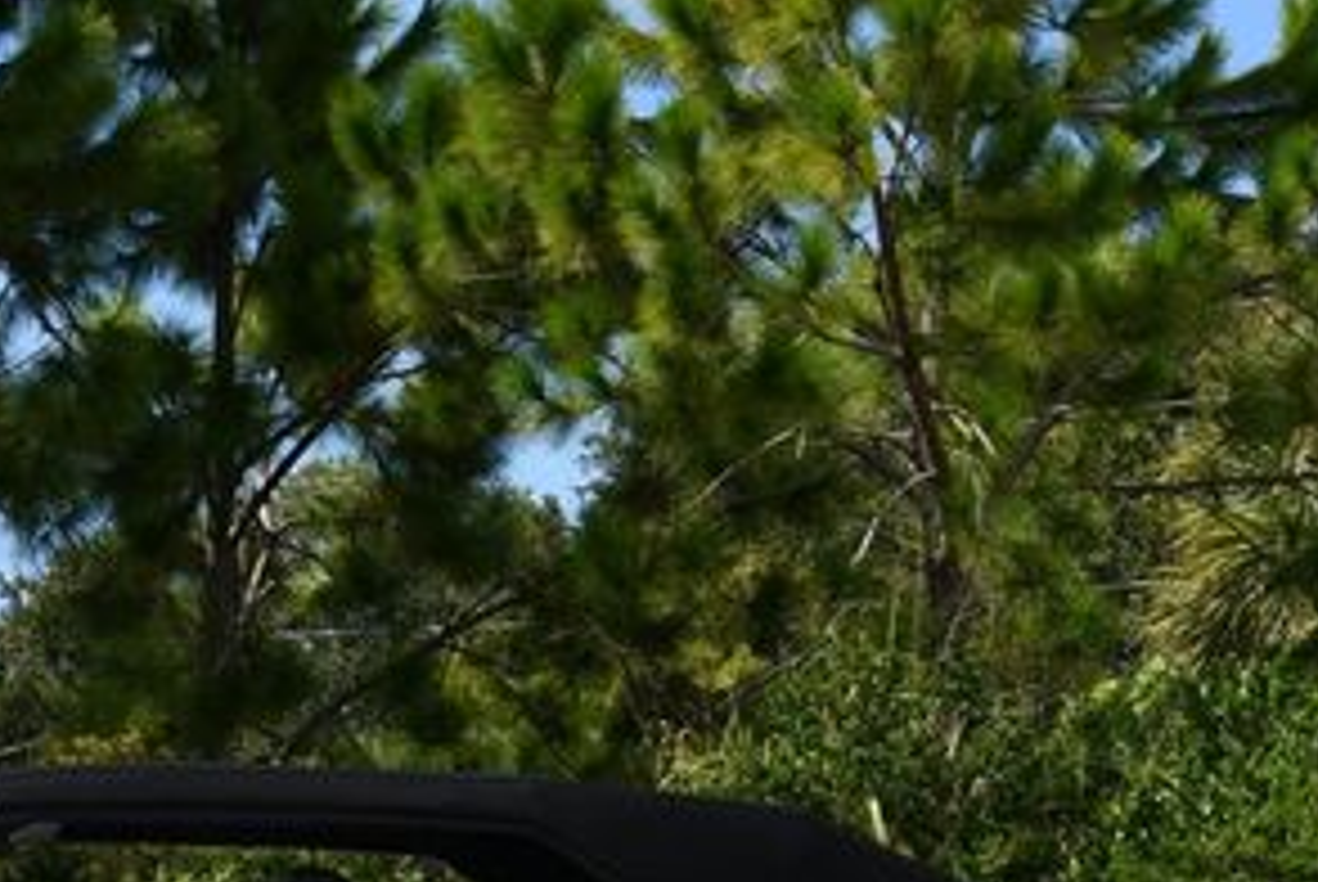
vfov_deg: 9.7
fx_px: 5131
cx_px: 45
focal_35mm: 140
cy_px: 954
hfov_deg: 14.4
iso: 100
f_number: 8
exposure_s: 1/320
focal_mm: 32
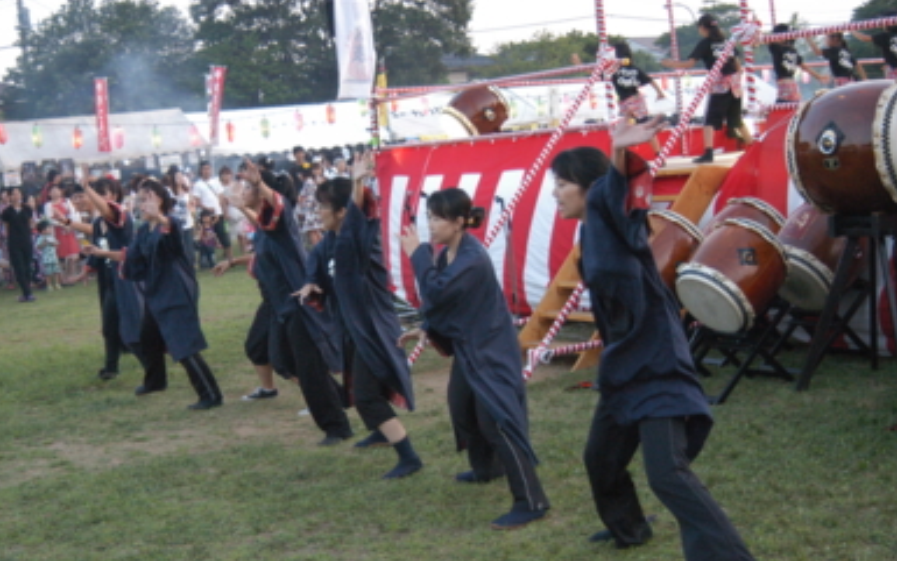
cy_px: 307
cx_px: 438
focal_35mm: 56
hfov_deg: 36.5
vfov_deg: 23.4
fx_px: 1358
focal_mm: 35
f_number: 4
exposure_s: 1/500
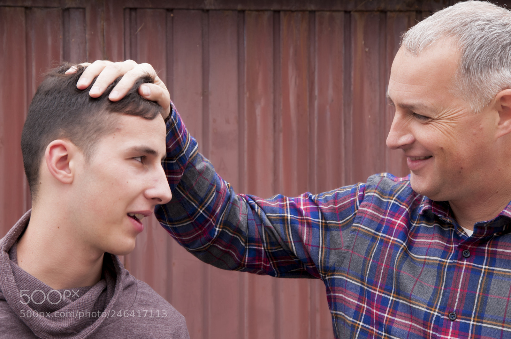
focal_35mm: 112
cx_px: 256
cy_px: 170
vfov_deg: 12.1
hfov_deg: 18.2
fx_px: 1595
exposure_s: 1/80
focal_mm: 75
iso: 200
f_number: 8
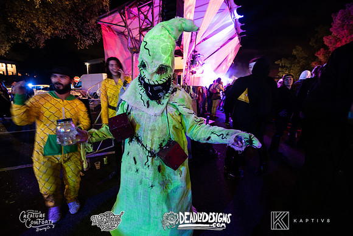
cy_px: 118
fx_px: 137
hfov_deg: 104.2
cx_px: 176
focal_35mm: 14
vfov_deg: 81.2
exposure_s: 1/10
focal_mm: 14
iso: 2000
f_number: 3.5
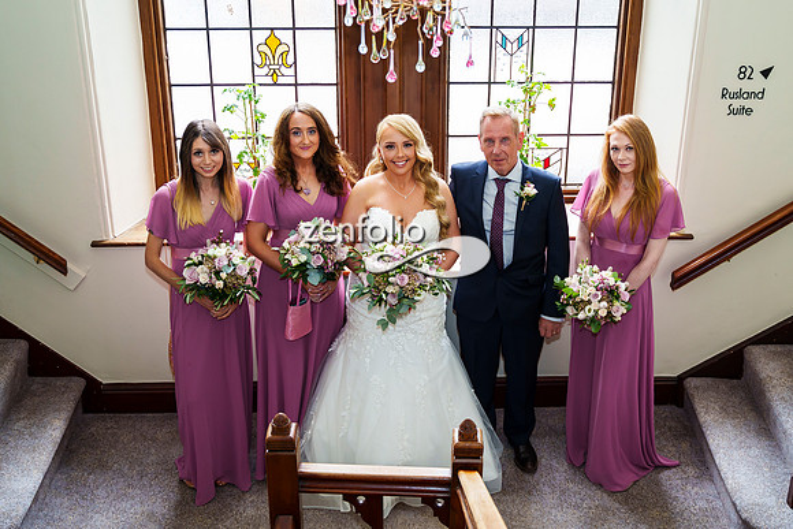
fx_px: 1054
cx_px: 417
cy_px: 232
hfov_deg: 41.2
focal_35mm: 48
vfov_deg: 28.2
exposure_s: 1/250
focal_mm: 40
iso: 800
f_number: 2.8
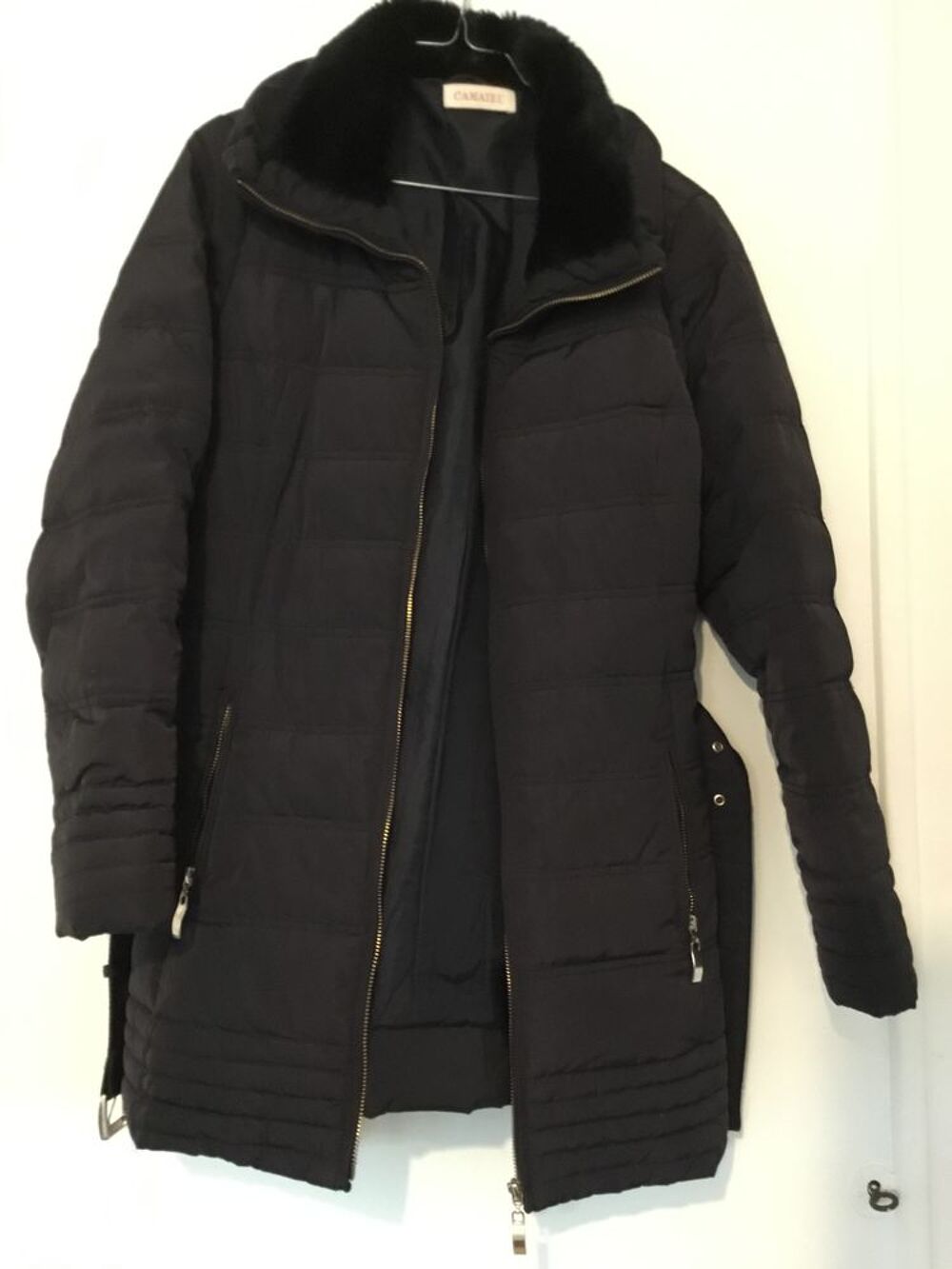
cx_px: 476
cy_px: 634
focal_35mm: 31
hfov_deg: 45.4
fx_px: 1137
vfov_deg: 58.3
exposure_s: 1/17
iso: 500
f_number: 2.4
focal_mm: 3.3
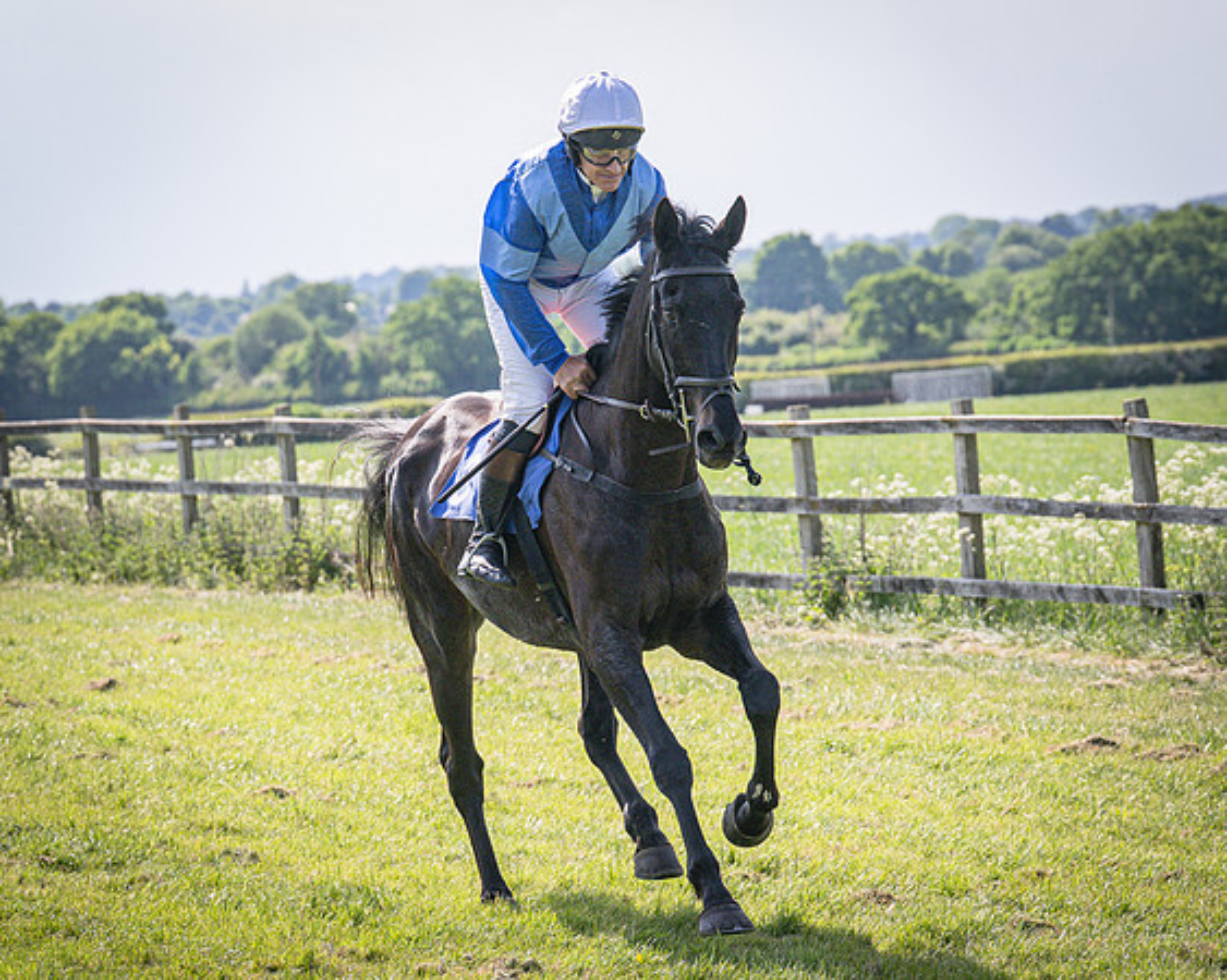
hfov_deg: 11.8
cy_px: 453
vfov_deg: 9.5
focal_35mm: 163
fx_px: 5916
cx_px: 598
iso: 400
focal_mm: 87
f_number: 4
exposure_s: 1/3200
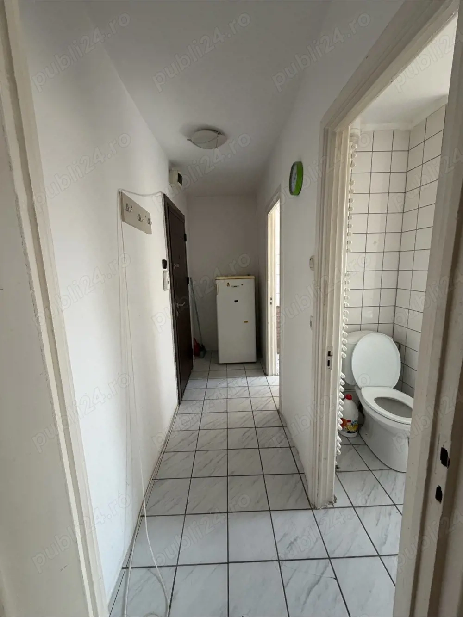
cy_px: 308
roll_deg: +2.2
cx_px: 232
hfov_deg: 85.7
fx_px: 250
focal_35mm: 14
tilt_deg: -10.4
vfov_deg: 102.1
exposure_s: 1/121
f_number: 2.2
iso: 160
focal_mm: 2.22
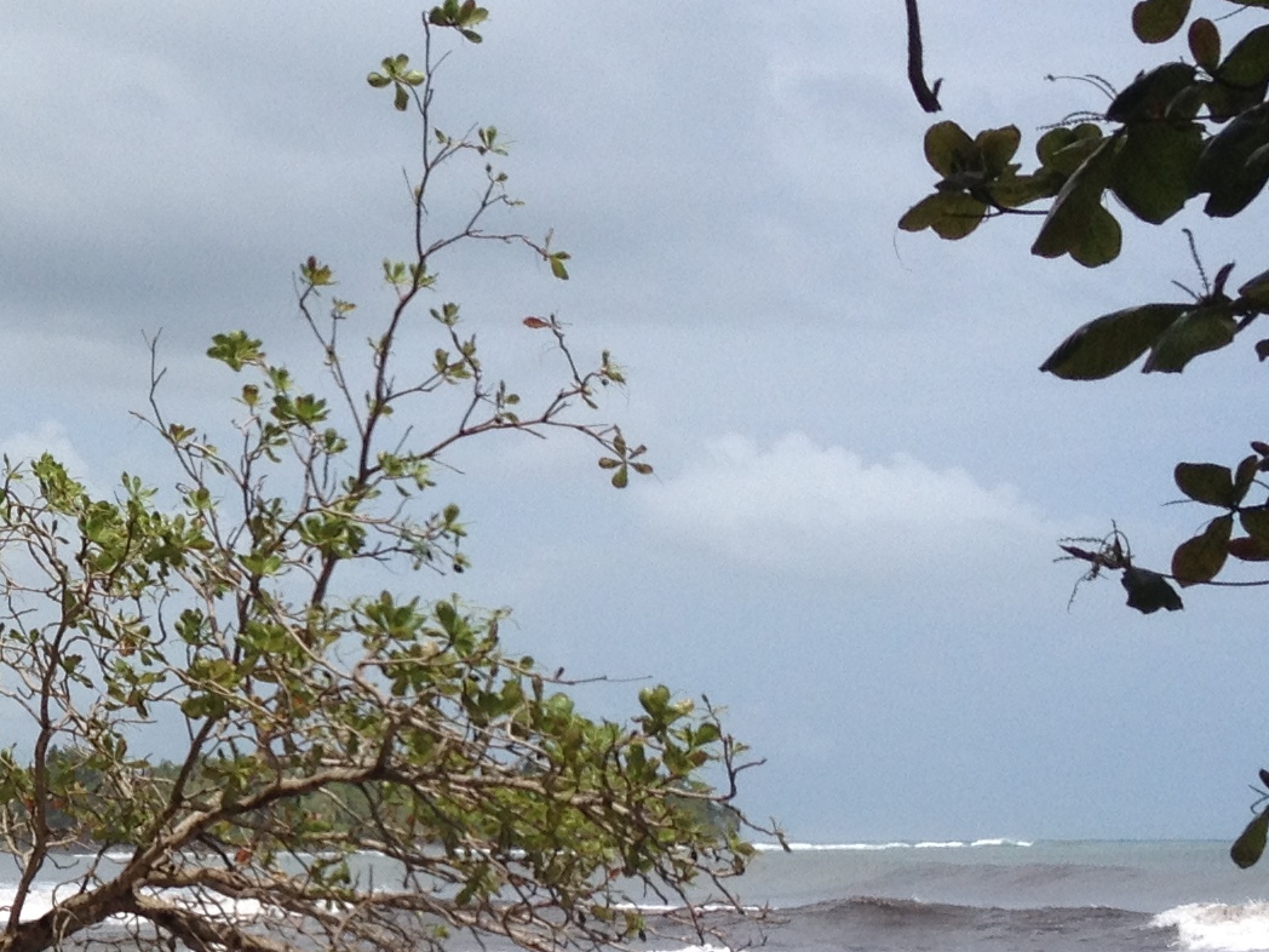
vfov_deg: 13.6
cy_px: 660
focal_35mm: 109
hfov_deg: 17.3
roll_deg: +0.8
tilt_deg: +0.1
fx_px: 3996
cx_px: -231
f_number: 2.4
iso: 50
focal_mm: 4.28
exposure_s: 1/2762
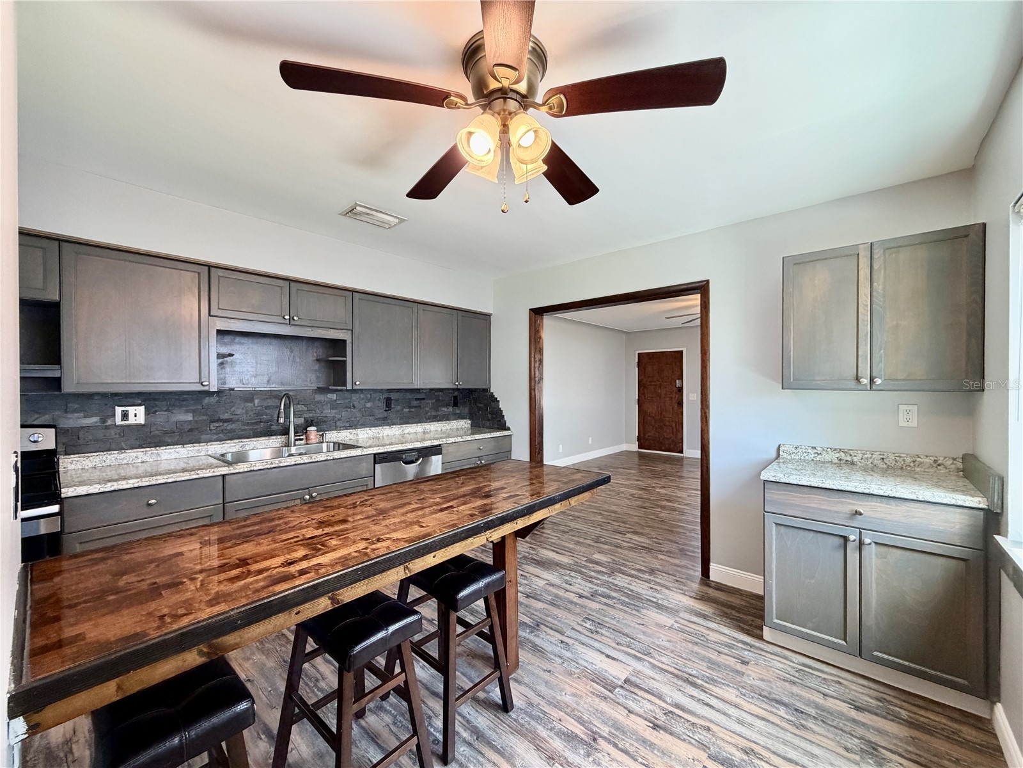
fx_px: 414
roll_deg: +0.5
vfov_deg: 85.7
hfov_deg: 102.1
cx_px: 512
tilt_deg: -0.4
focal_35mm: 14
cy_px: 384
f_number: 2.2
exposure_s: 1/60
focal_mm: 2.22
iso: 250
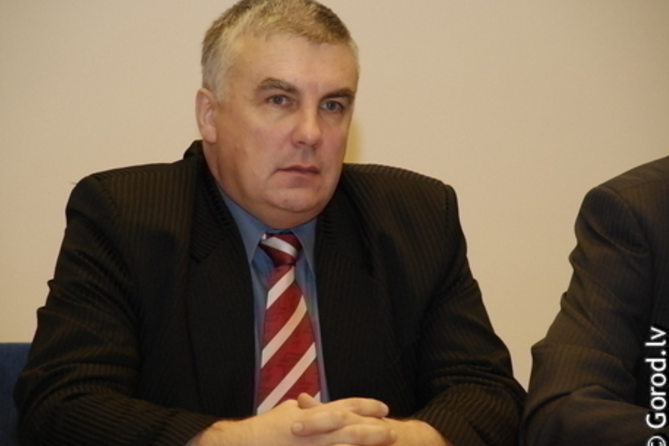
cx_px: 308
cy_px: 222
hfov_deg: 9.3
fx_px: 4116
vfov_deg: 6.2
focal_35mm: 222
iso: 1250
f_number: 5.6
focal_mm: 135
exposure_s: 1/60
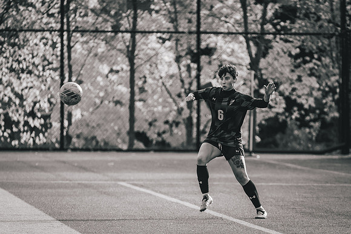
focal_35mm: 624
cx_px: 204
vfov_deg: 2.2
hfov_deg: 3.3
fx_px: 6081
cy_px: 139
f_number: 6.3
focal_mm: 400
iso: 800
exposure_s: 1/1000
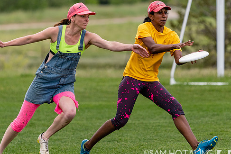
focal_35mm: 505
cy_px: 59
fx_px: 3241
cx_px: 141
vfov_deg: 2.7
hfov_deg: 4.1
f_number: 2.8
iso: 220
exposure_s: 1/2500
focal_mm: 200
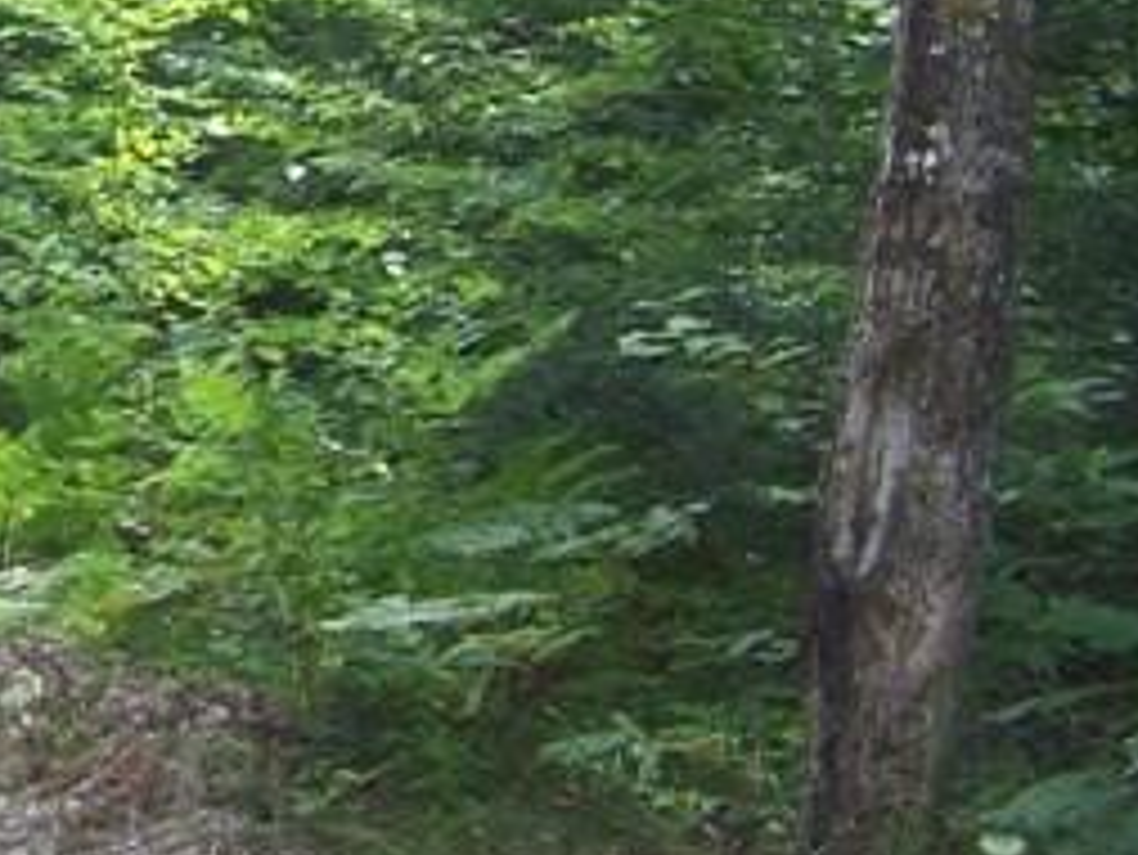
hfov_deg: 19.2
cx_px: -261
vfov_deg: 15.1
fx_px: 3157
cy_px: -54
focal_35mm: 96
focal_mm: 6.3
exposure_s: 1/160
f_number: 2.8
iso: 160
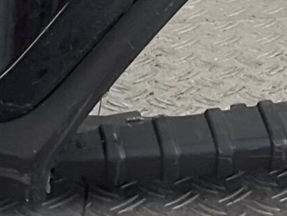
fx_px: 1469
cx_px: 436
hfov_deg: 10.7
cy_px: -280
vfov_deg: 7.9
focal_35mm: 177
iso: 16
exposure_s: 1/129
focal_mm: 3
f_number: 1.8
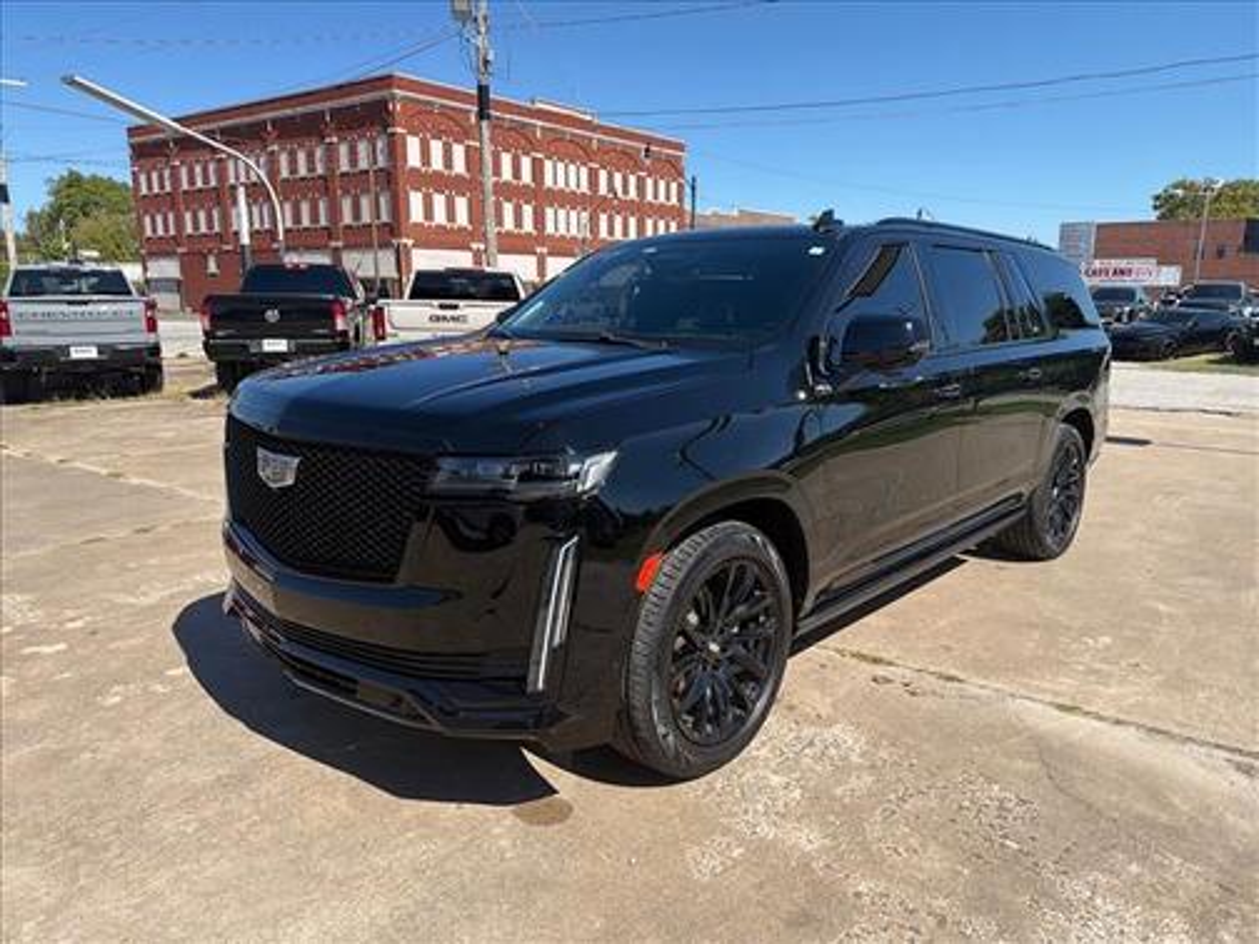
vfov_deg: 56.8
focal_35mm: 24
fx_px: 873
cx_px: 630
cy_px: 472
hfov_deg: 71.6
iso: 80
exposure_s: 1/3759
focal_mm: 6.76
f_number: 1.78
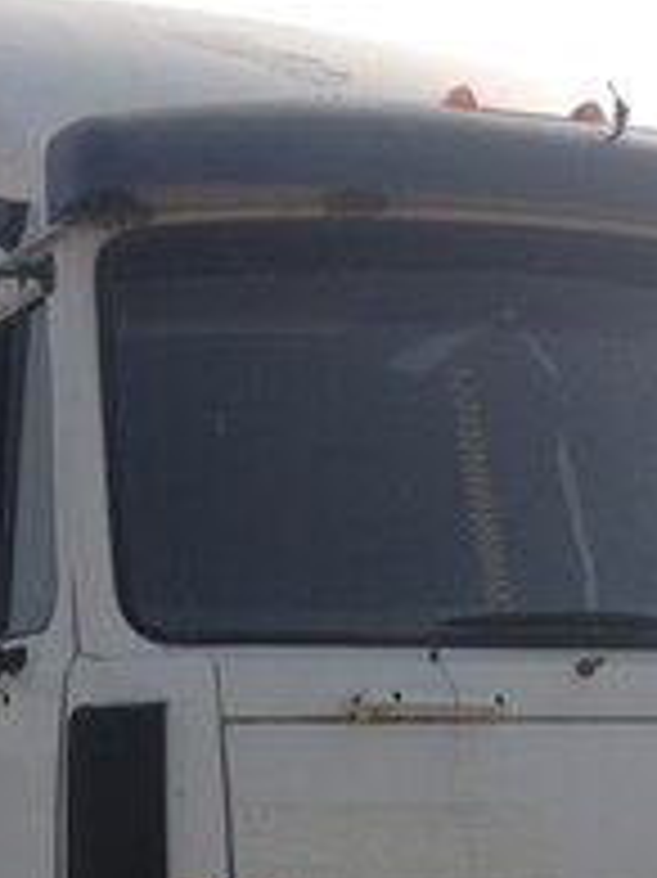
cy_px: 1013
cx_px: -4
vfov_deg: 21.8
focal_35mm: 84
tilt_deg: -1.2
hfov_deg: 17.1
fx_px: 2128
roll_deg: -1.9
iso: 50
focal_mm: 4.12
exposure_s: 1/2088
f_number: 2.4
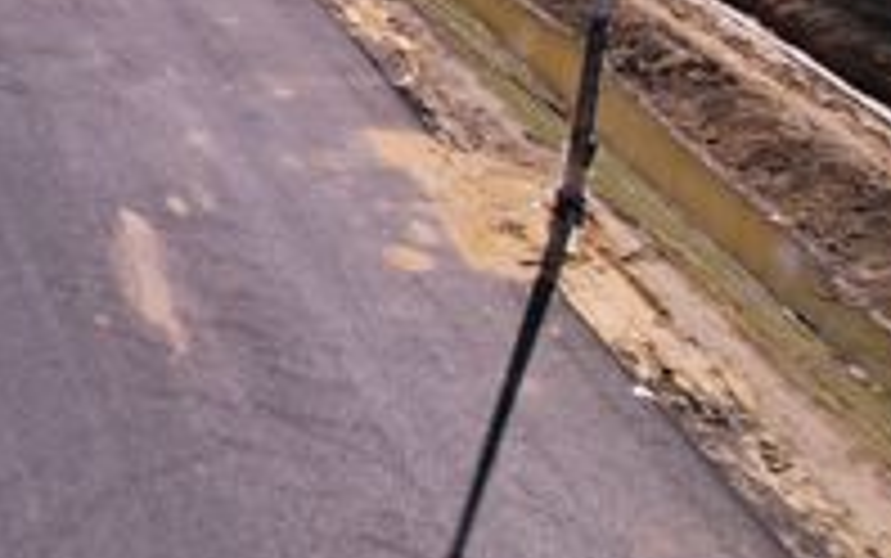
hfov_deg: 20.8
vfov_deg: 15.6
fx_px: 1919
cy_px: -194
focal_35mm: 79
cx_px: -565
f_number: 2.8
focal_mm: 8.38
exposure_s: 1/80
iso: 140
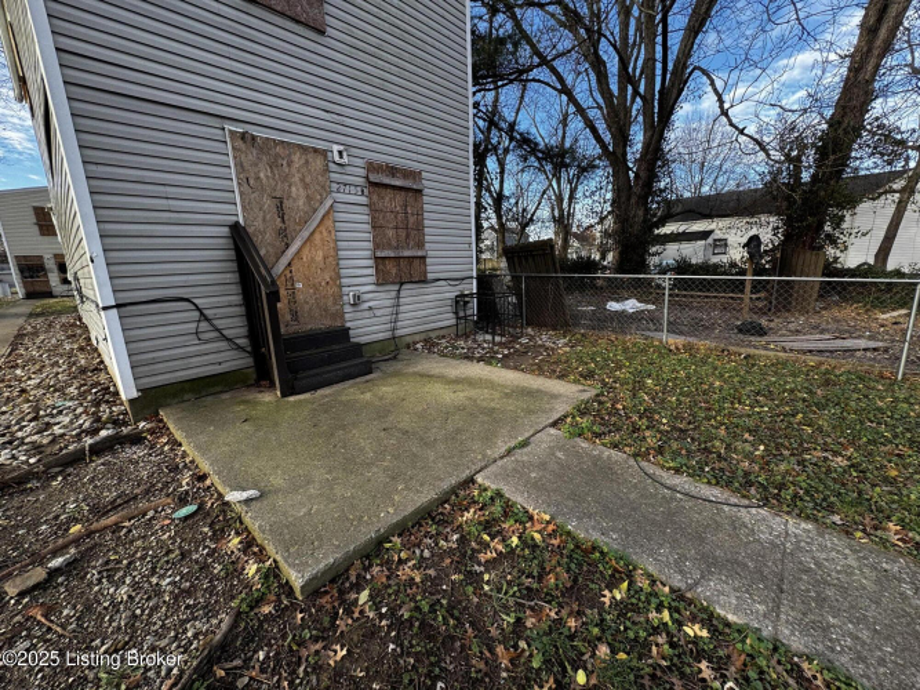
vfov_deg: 85.7
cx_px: 460
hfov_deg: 102.1
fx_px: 372
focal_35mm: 14
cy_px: 345
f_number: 2.2
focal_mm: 2.22
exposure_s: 1/172
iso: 40
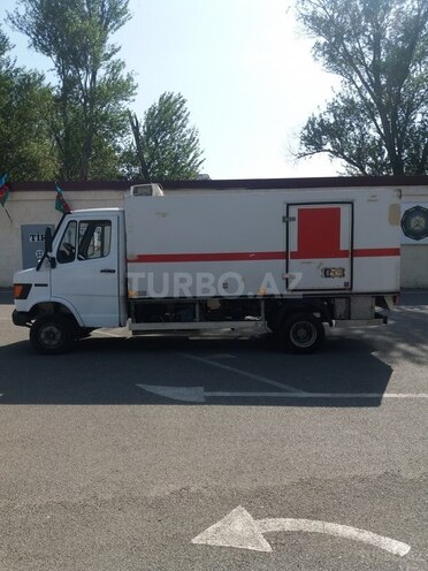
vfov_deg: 63.4
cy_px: 286
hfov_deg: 49.7
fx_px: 462
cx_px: 214
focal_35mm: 28
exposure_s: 1/1643
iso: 64
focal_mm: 3.7
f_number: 1.9
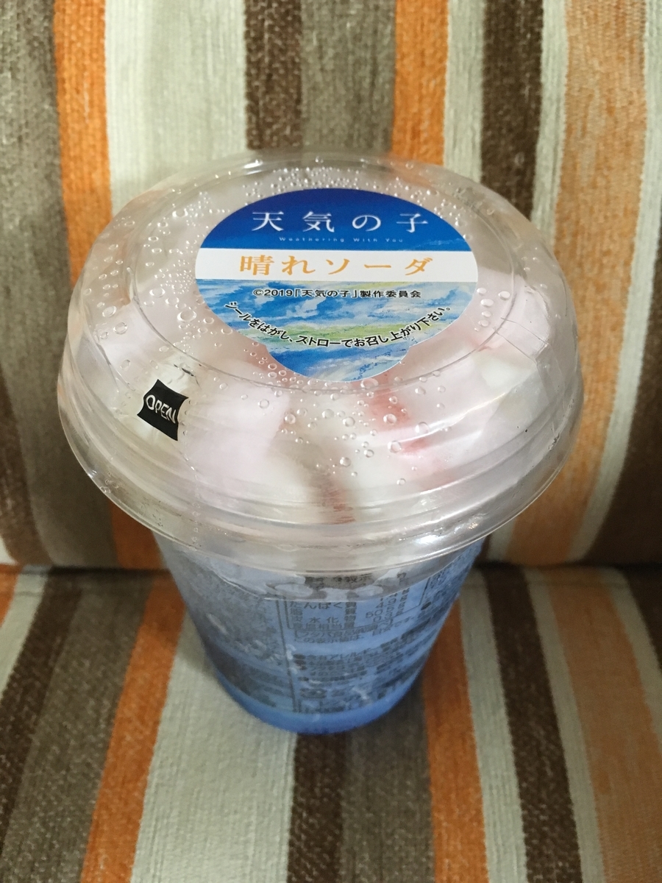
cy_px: 442
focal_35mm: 29
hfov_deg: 48.2
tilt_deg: -65.3
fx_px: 739
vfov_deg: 61.7
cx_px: 331
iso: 160
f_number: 2.2
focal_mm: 4.15
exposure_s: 1/30
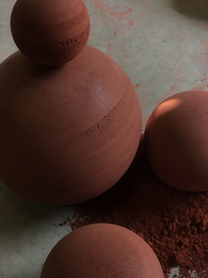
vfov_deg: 33.8
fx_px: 457
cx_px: 104
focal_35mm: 57
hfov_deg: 25.7
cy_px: 139
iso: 64
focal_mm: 6.6
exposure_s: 1/33
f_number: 2.8
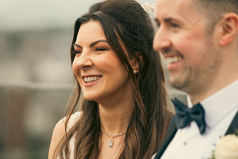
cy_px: 72
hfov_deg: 9.1
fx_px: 1501
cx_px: 135
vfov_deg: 6.1
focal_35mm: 227
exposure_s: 1/250
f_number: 3.5
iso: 160
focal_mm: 200
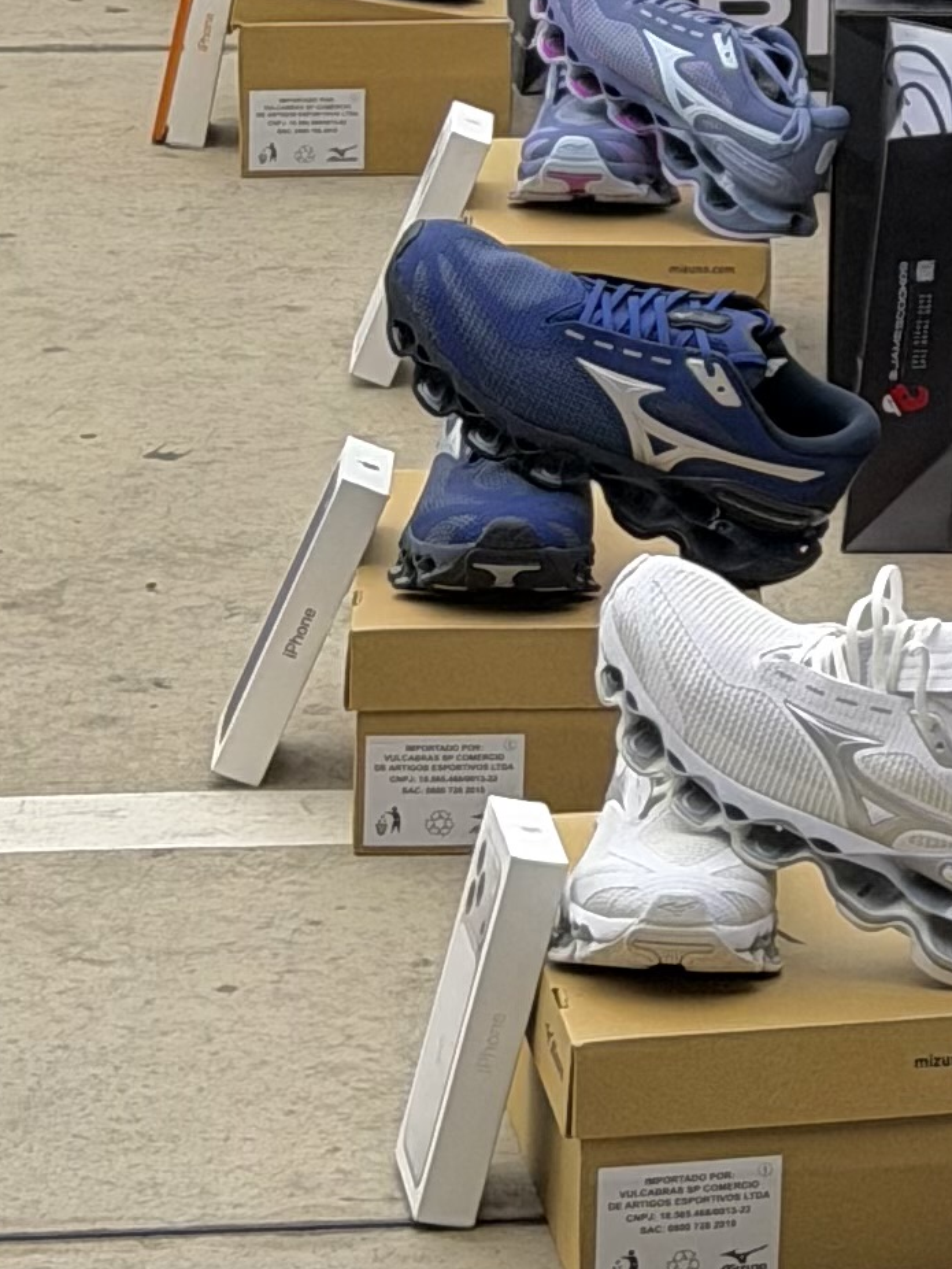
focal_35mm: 209
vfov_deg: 9.3
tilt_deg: -6.9
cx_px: 1877
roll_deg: -2.2
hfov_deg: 6.9
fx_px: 7660
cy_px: -406
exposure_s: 1/60
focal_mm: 6.76
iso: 200
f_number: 1.78
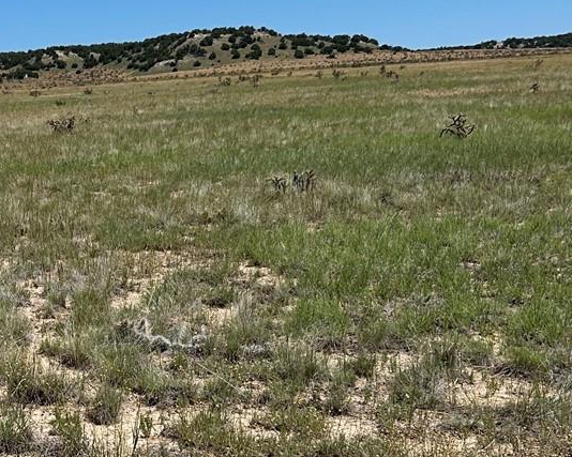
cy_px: 394
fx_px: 1286
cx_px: -62
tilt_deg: -11.7
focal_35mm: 76
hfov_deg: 23.5
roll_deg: +3.9
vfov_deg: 19.8
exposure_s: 1/6993
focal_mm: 5.7
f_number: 1.5
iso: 50
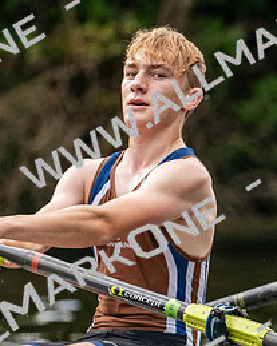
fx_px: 12909
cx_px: 185
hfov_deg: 1.2
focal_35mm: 1259
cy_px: 192
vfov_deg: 1.5
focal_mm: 400
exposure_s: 1/2500
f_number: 4.5
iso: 1250
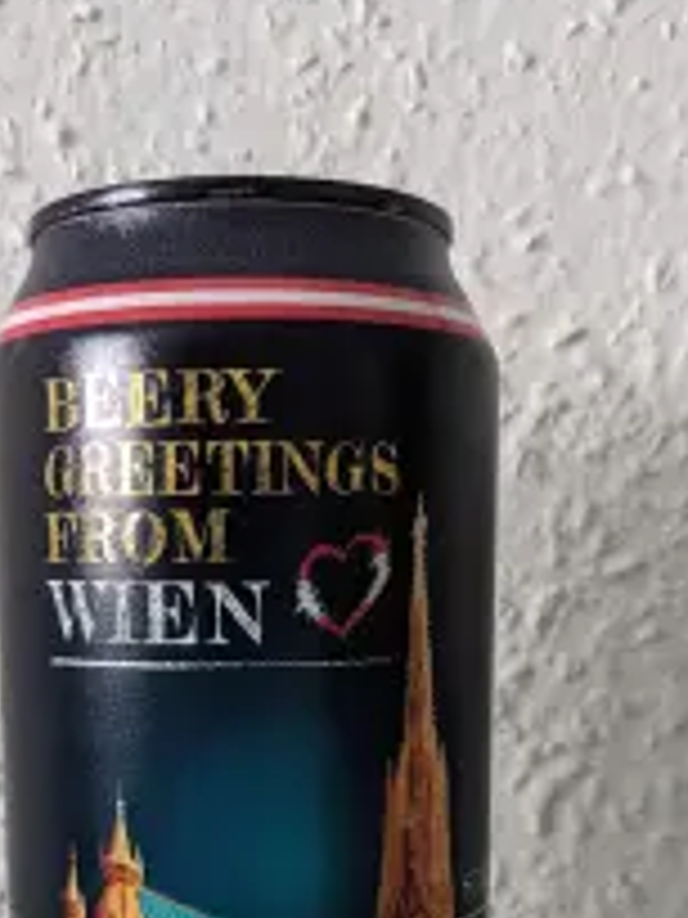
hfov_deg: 27.5
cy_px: 814
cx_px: 328
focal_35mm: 53
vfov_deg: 34.3
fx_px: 1405
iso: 216
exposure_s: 1/23.8
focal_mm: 4.38
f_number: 1.73
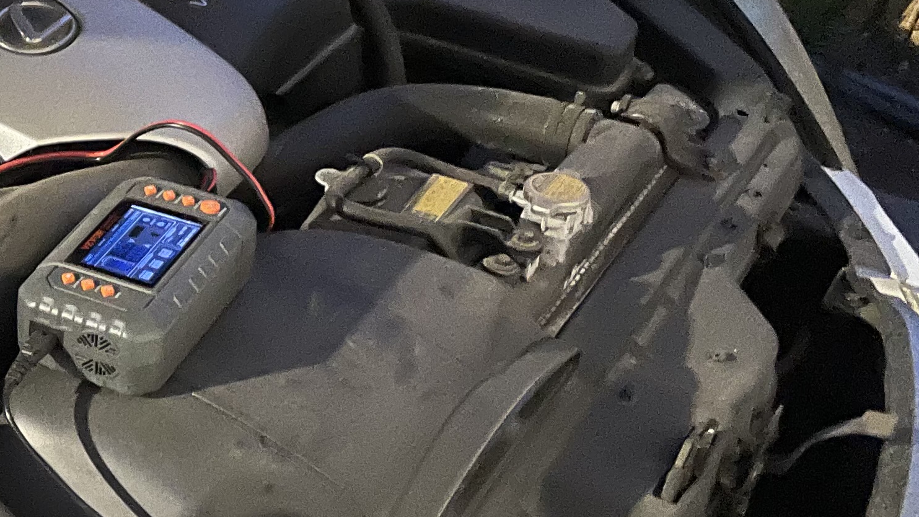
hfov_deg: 24.7
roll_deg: +1.8
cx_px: -199
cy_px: 209
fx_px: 1876
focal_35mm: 77
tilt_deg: -30.7
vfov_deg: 15.7
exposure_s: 1/10
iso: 500
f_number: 1.6
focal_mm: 4.2
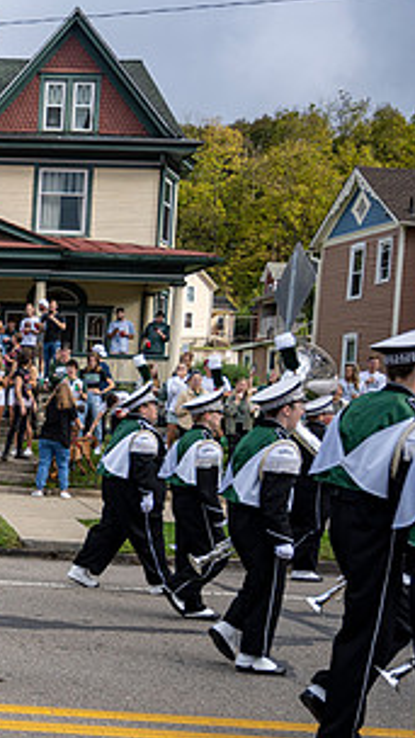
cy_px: 436
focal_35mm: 48
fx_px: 939
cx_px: -187
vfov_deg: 42.7
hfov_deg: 21.4
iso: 125
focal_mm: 24
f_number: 4
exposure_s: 1/1600
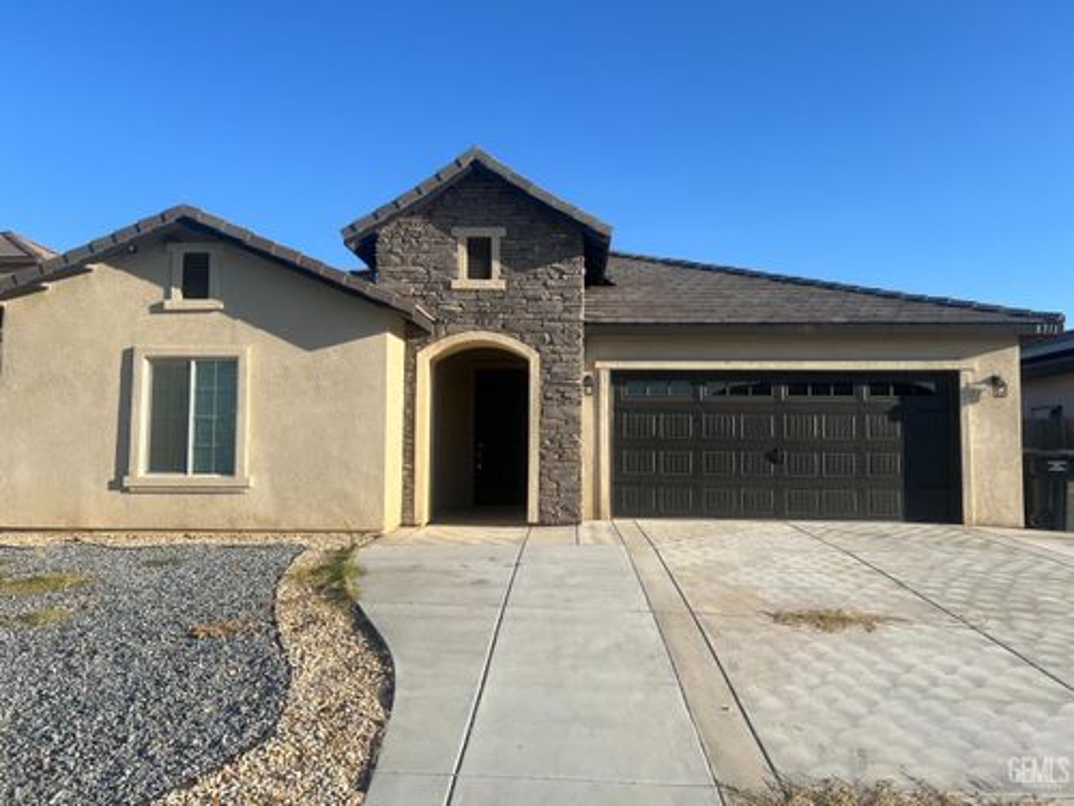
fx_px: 807
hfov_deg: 67.3
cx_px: 537
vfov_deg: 53.1
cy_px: 403
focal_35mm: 26
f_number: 1.5
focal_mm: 5.7
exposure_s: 1/3077
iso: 50
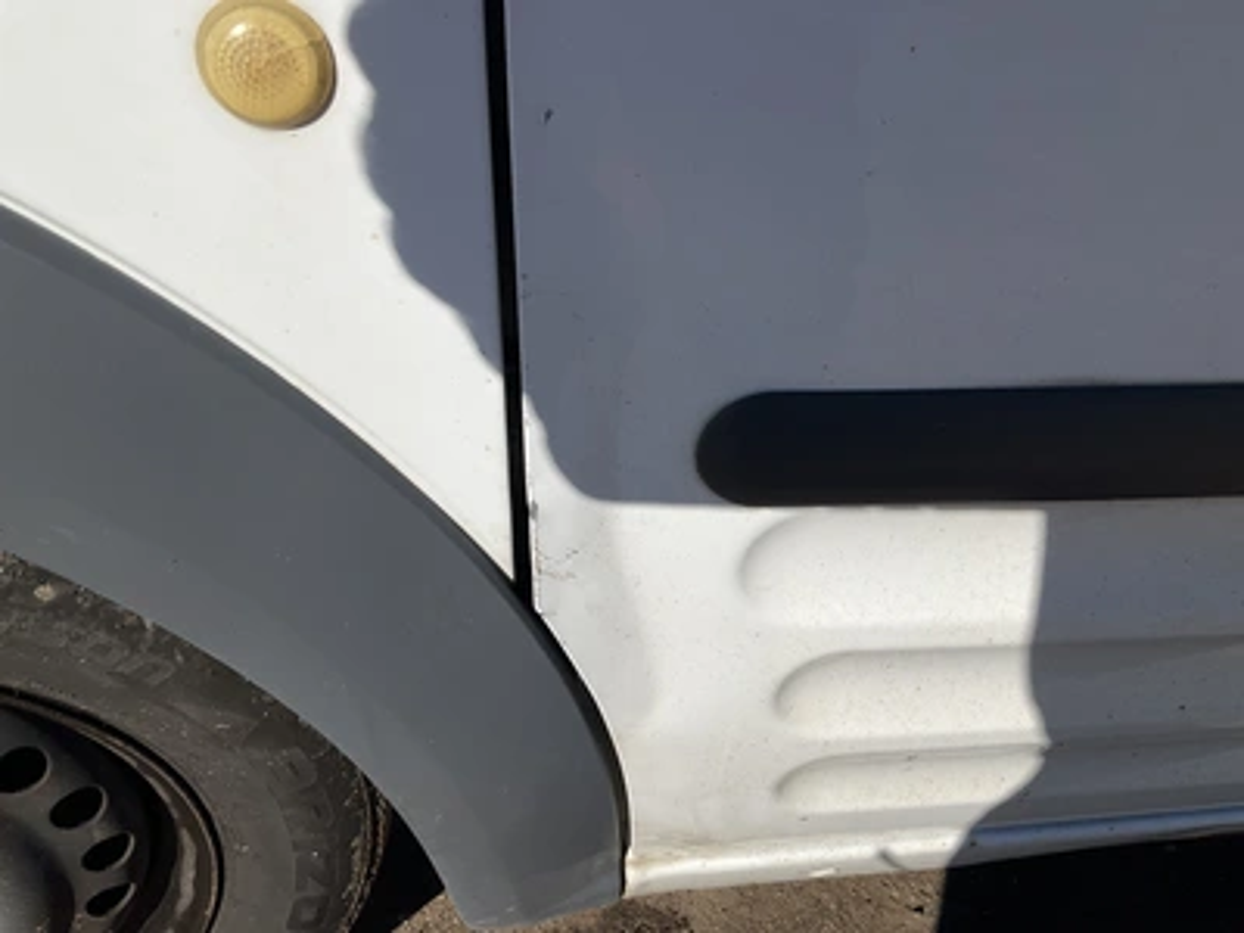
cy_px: 466
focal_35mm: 29
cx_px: 622
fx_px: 1042
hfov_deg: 61.7
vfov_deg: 48.2
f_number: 1.8
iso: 25
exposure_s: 1/4405
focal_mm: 3
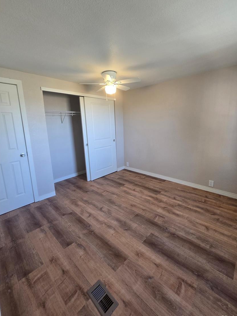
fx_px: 128
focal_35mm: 14
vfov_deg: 102.0
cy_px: 151
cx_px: 119
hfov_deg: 85.7
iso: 160
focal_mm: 2.2
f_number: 2.2
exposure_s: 1/60
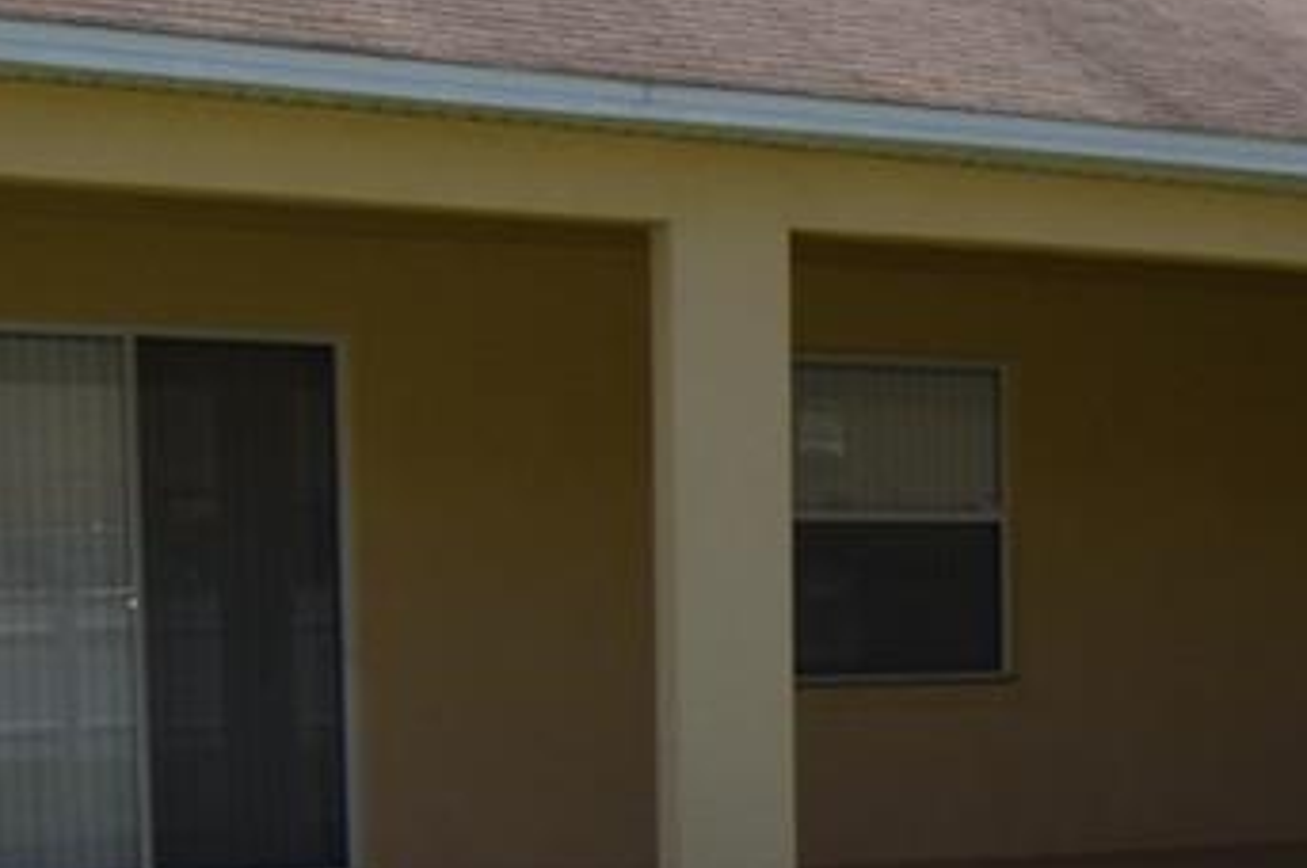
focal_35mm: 70
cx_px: 1204
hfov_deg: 27.7
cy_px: 872
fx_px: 2539
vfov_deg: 18.9
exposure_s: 1/200
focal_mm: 10
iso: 100
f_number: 10
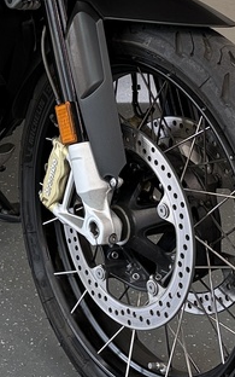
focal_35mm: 98
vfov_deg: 19.8
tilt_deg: -6.6
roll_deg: +1.4
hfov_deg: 13.0
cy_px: -82
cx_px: -53
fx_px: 1004
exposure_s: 1/100
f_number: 1.78
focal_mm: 6.76
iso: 100
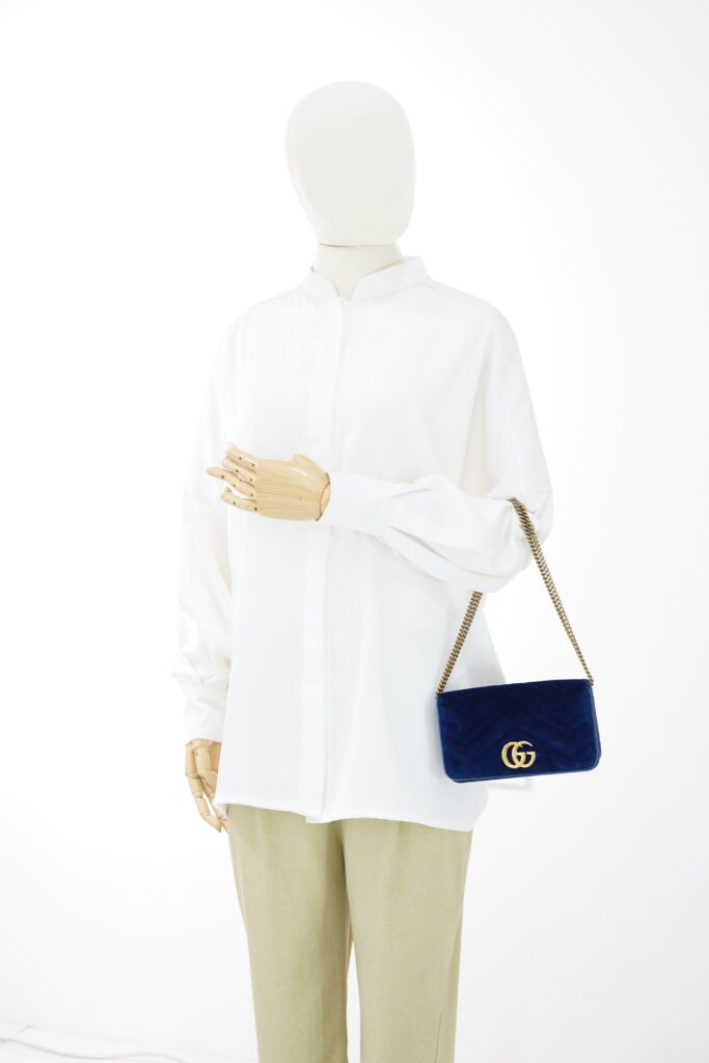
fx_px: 1476
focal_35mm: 50
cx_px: 354
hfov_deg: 27.0
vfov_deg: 39.6
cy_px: 532
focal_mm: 50
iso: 640
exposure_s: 1/8
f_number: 6.3
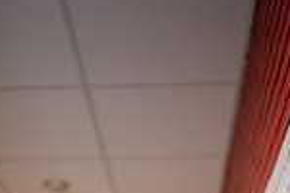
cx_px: 154
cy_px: 425
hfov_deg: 28.1
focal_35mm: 72
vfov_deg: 14.5
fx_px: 580
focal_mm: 24
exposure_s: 1/200
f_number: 1.4
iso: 40
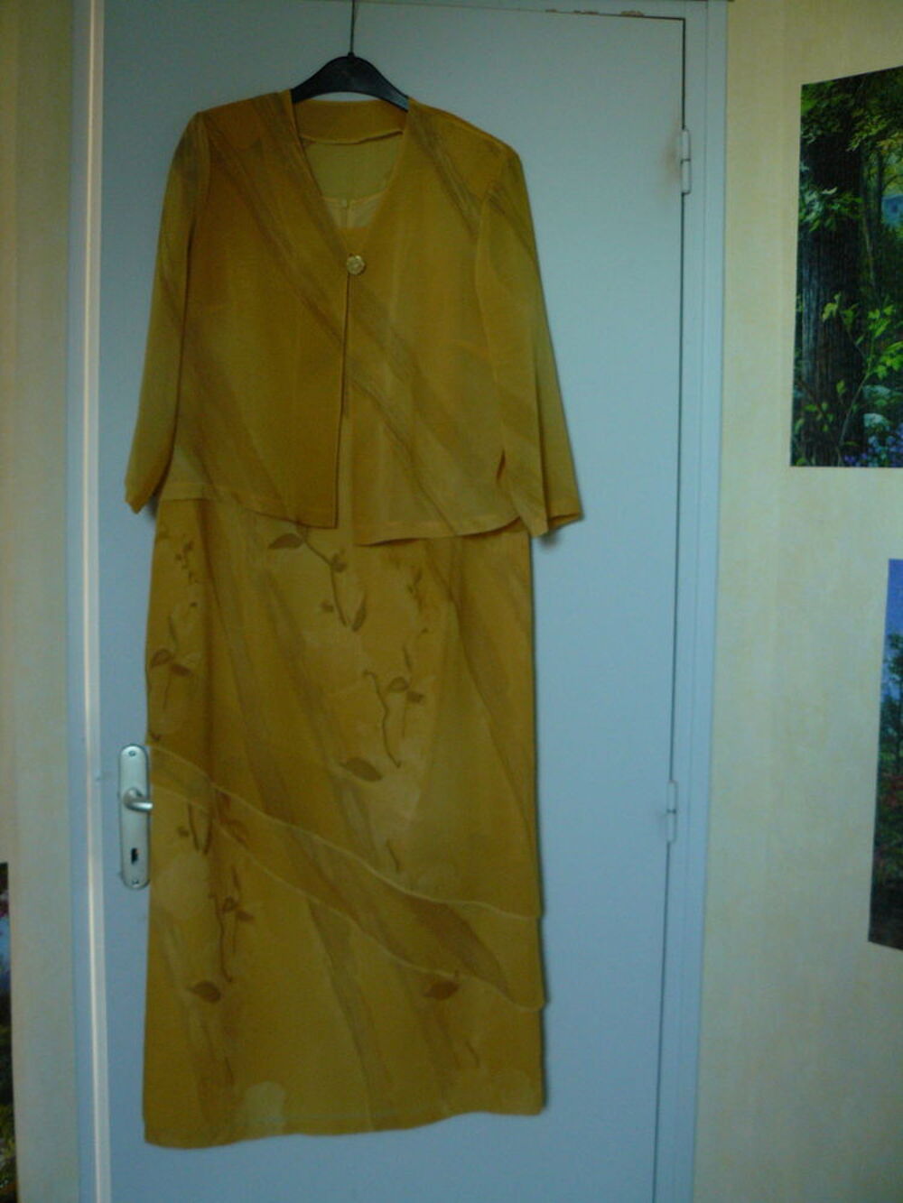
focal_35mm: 36
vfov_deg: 51.4
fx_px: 1252
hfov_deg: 39.7
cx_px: 452
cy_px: 602
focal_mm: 6
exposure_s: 1/10
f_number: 2.8
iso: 200
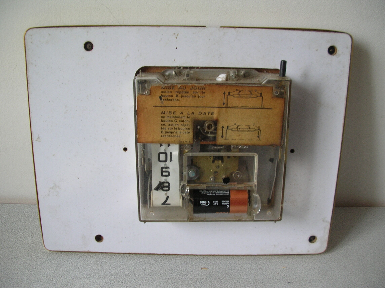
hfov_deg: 52.7
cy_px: 144
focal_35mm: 35
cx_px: 192
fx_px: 389
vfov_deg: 40.6
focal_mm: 5.8
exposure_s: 1/5.8
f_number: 2.8
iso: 57
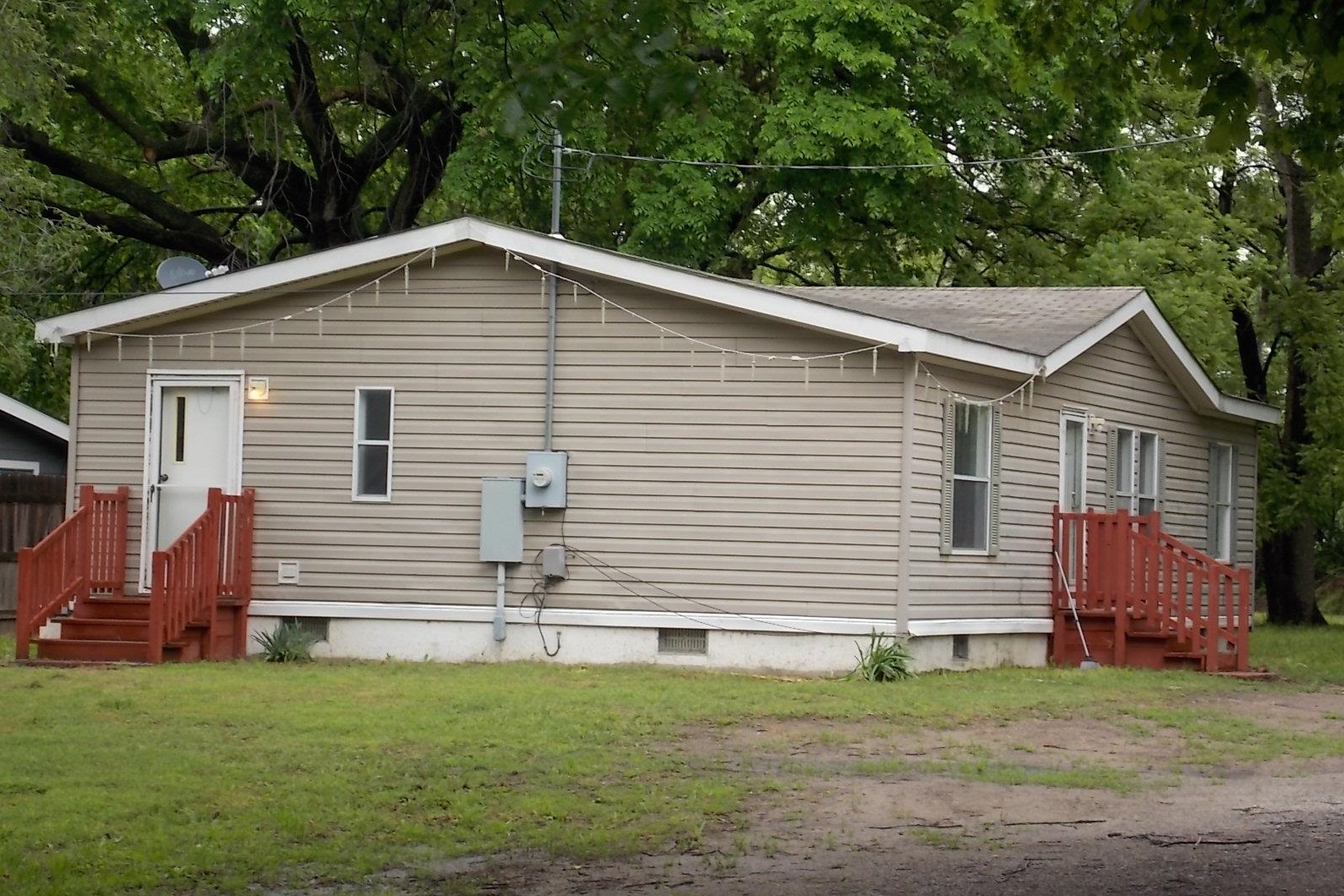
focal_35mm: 90
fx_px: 3360
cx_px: 675
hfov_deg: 22.6
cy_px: 461
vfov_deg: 15.2
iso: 80
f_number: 4.4
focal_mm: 15.3
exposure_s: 1/80
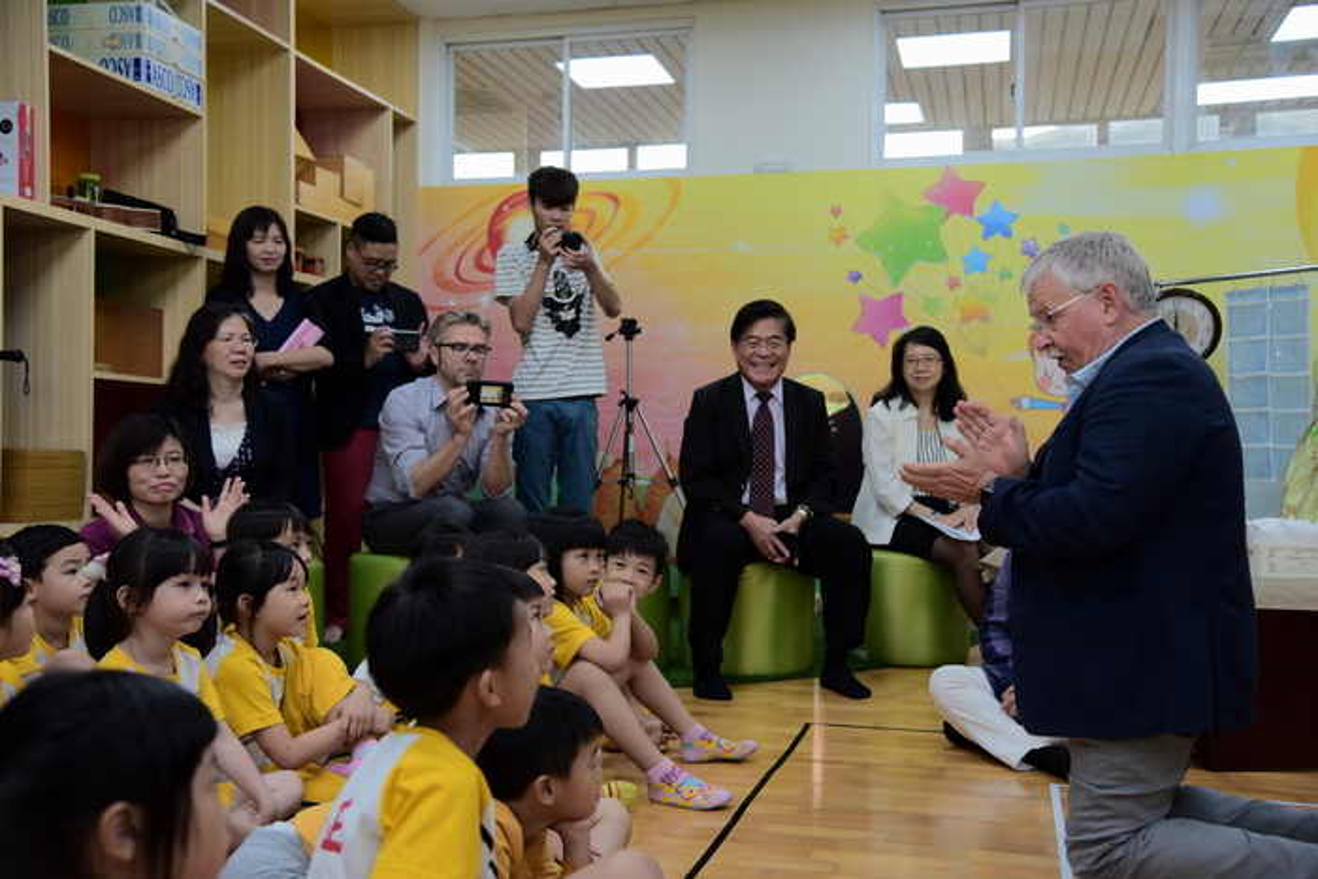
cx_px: 659
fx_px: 1391
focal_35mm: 38
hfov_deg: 50.7
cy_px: 440
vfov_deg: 35.1
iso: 800
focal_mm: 38
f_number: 4
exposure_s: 1/250
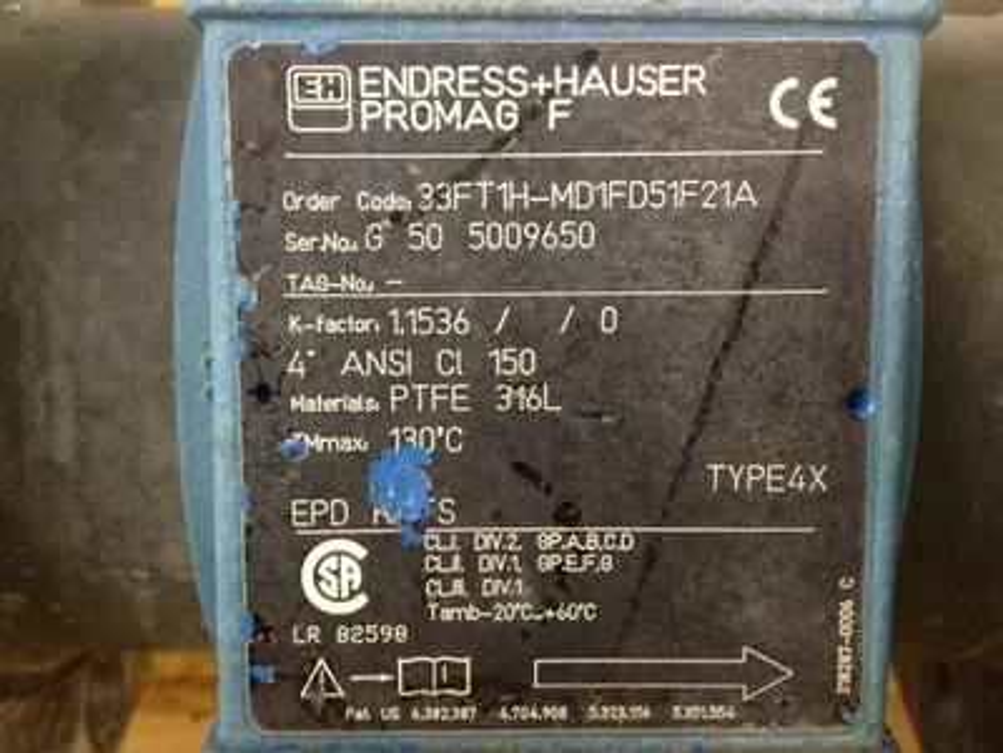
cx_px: 502
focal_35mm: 35
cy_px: 376
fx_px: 1014
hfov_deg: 52.6
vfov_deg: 40.7
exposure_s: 1/20
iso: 400
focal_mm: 4.28
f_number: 2.4
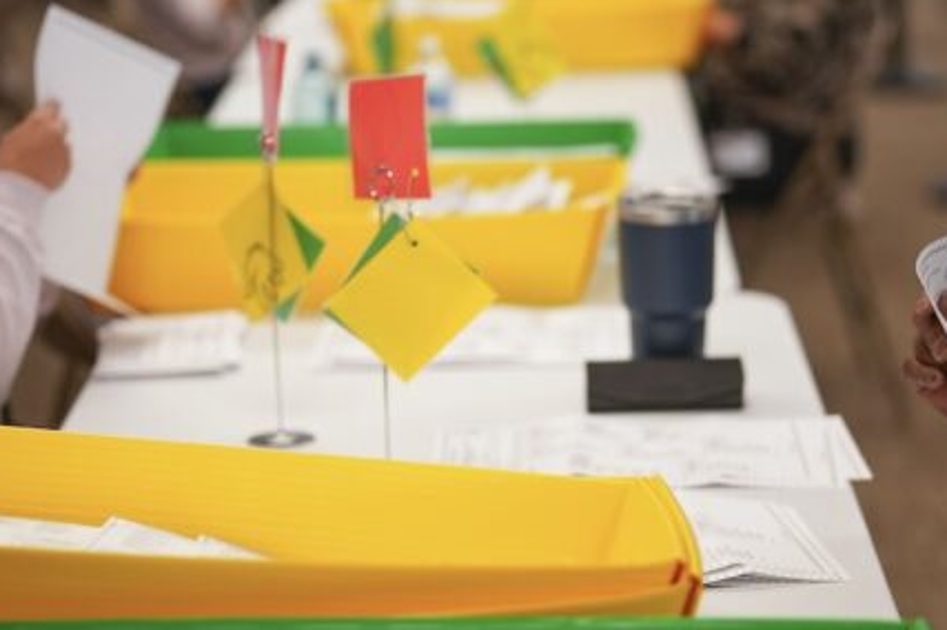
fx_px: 3154
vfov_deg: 11.4
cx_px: 614
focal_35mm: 120
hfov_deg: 17.0
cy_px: 286
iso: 400
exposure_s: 1/400
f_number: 1.2
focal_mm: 50
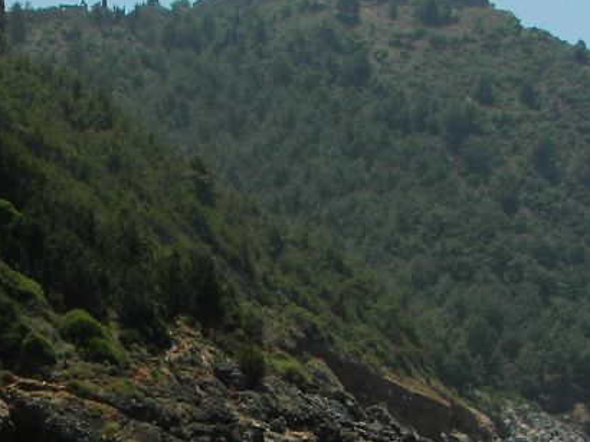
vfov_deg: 13.3
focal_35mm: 110
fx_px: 1874
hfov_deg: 17.8
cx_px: 193
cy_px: 409
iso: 50
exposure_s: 1/800
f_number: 4
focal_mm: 7.3
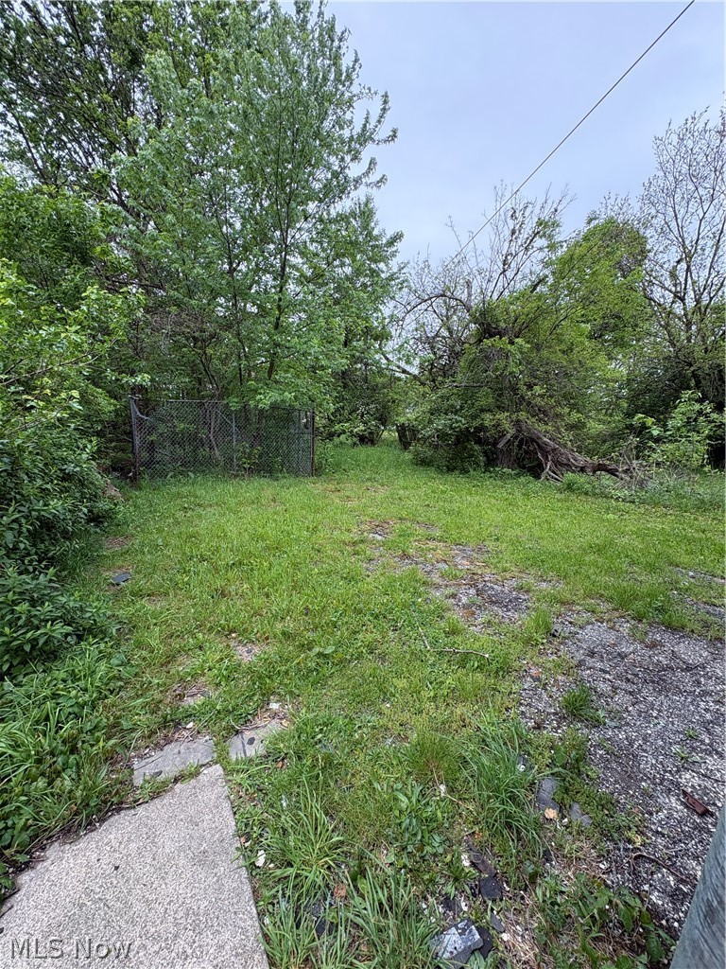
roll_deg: -2.6
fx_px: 391
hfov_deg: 85.7
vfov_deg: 102.1
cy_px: 484
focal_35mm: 14
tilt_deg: -9.0
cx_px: 363
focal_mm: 2.22
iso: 64
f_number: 2.2
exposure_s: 1/384
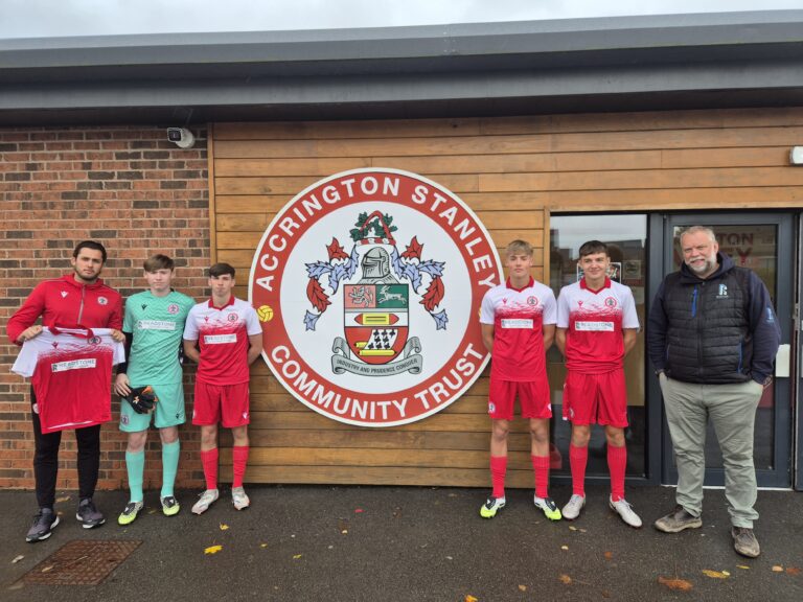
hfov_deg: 73.9
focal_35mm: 23
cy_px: 301
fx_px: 534
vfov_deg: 58.9
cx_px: 402
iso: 25
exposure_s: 1/214
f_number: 1.8
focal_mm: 5.4
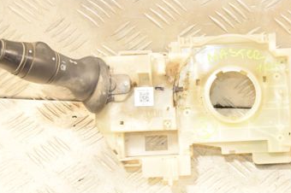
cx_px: 221
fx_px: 775
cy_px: 80
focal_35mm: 96
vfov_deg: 14.2
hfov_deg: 21.1
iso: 1600
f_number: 6.3
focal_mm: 34
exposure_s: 1/200
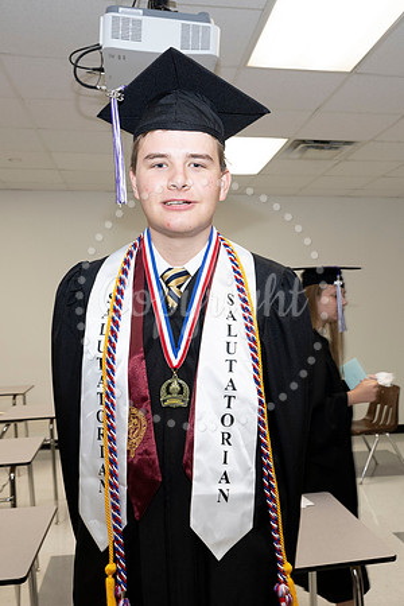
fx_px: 606
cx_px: 236
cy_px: 303
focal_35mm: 36
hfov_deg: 36.8
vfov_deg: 53.1
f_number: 5.6
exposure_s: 1/80
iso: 800
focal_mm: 24
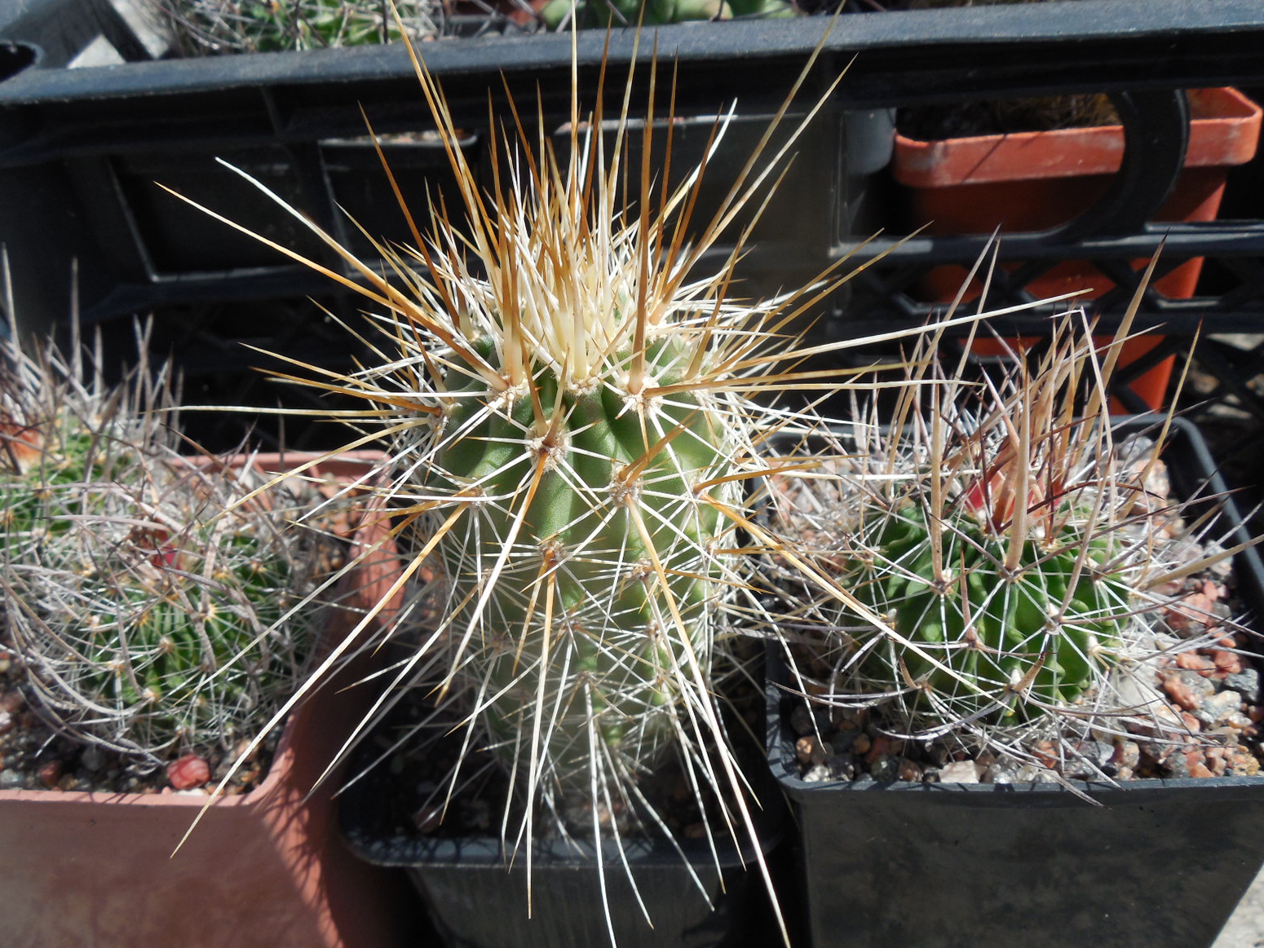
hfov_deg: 56.8
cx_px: 624
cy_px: 467
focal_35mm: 32
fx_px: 1169
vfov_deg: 44.2
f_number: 3.6
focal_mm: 5.6
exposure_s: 1/1000
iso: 125
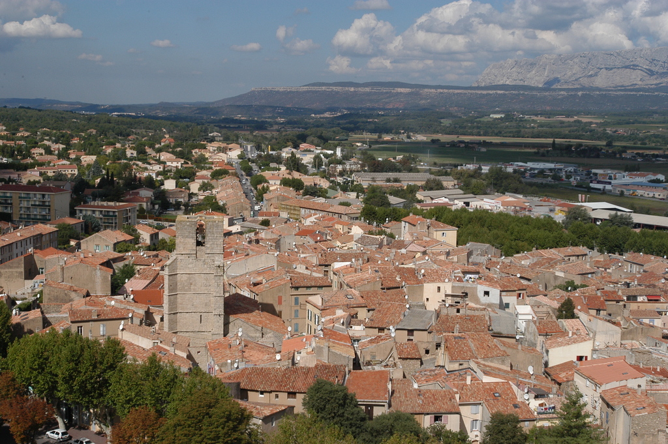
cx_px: 334
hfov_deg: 37.9
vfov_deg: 25.7
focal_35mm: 52
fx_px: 973
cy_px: 222
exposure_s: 1/500
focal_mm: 35
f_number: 16
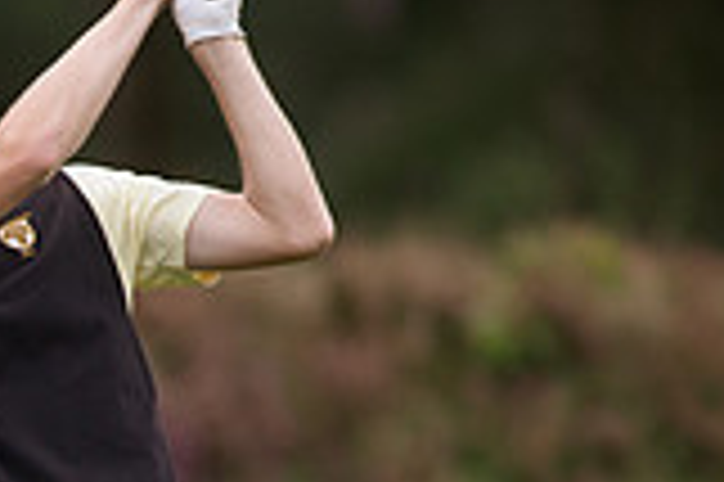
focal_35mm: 1083
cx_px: -342
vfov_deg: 1.3
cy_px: 741
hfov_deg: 1.9
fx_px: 21758
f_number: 4
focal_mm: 300
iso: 1000
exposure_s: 1/1000
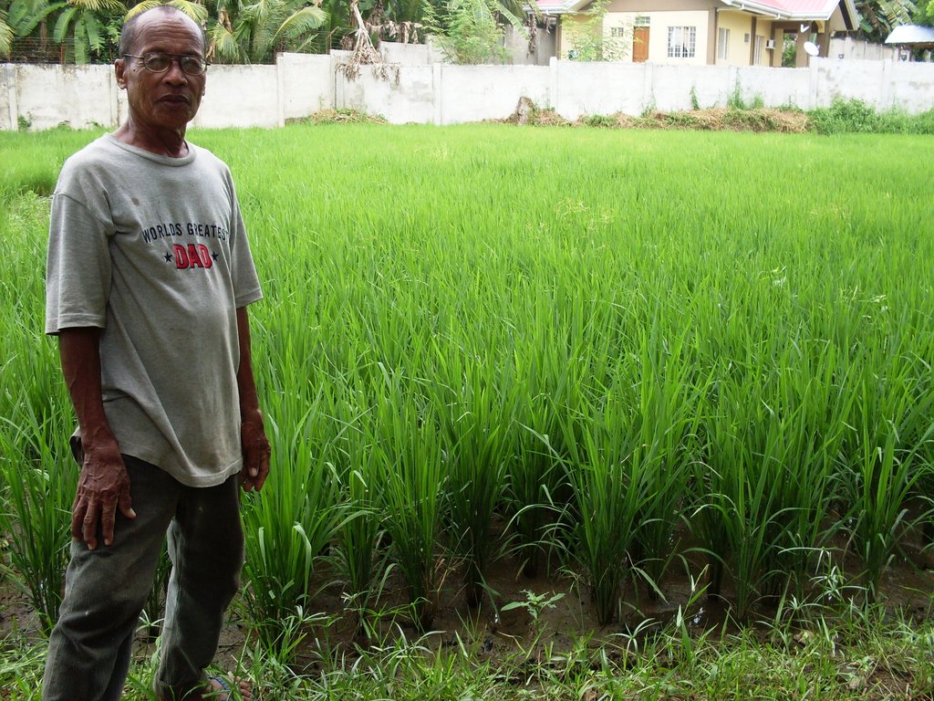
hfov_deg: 49.0
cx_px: 467
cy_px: 350
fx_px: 1025
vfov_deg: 37.7
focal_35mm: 38
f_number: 2.8
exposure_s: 1/180
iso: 80
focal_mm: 6.3
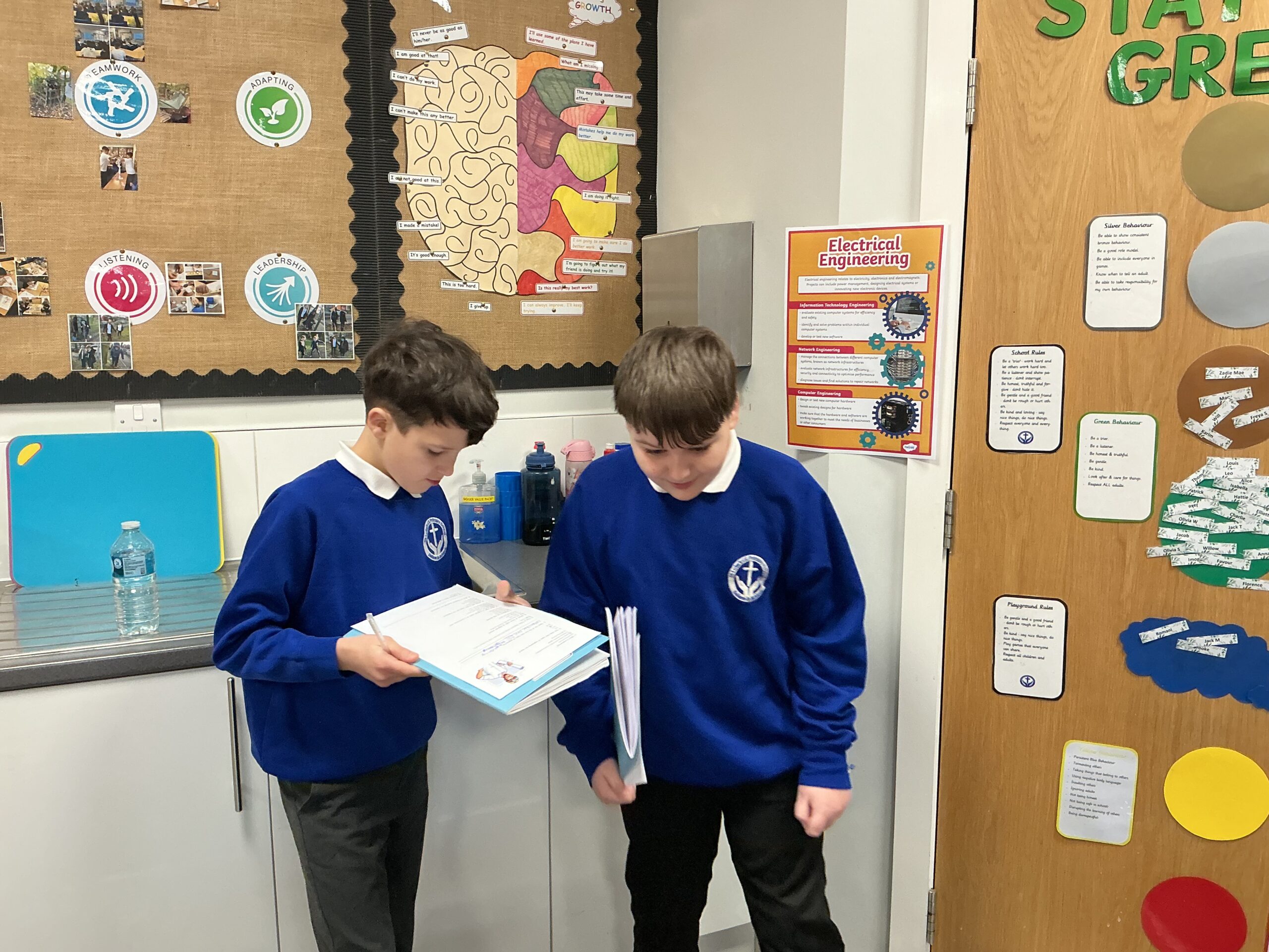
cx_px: 634
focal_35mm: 29
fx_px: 1063
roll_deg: +0.2
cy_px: 476
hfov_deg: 61.7
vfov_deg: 48.2
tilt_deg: -9.6
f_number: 1.8
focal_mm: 3
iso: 100
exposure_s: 1/60
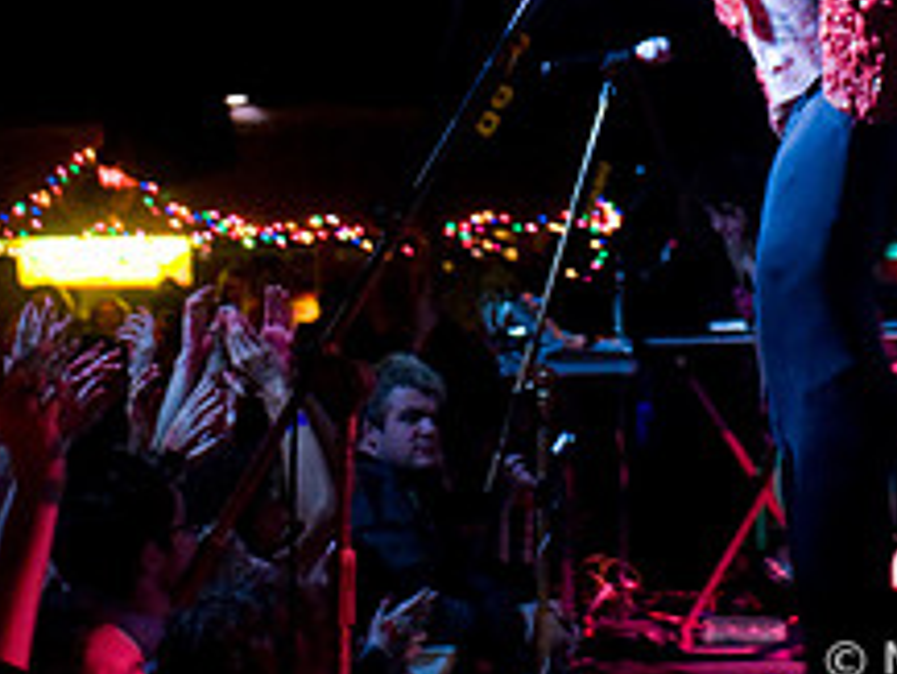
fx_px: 1996
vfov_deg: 18.3
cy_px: -101
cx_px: 542
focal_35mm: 77
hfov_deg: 25.3
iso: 1250
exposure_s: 1/30
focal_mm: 20
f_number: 2.8
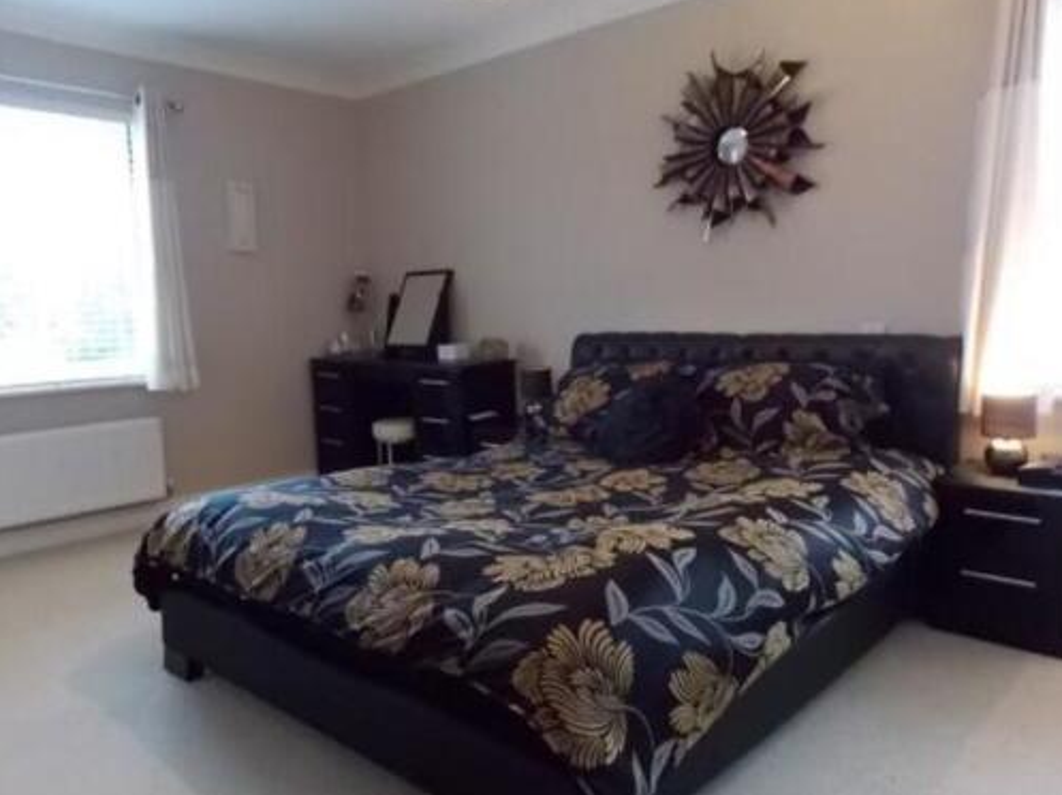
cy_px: 422
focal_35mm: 27
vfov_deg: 51.3
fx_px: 828
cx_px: 482
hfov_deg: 65.2
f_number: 3.1
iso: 400
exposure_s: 1/15
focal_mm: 4
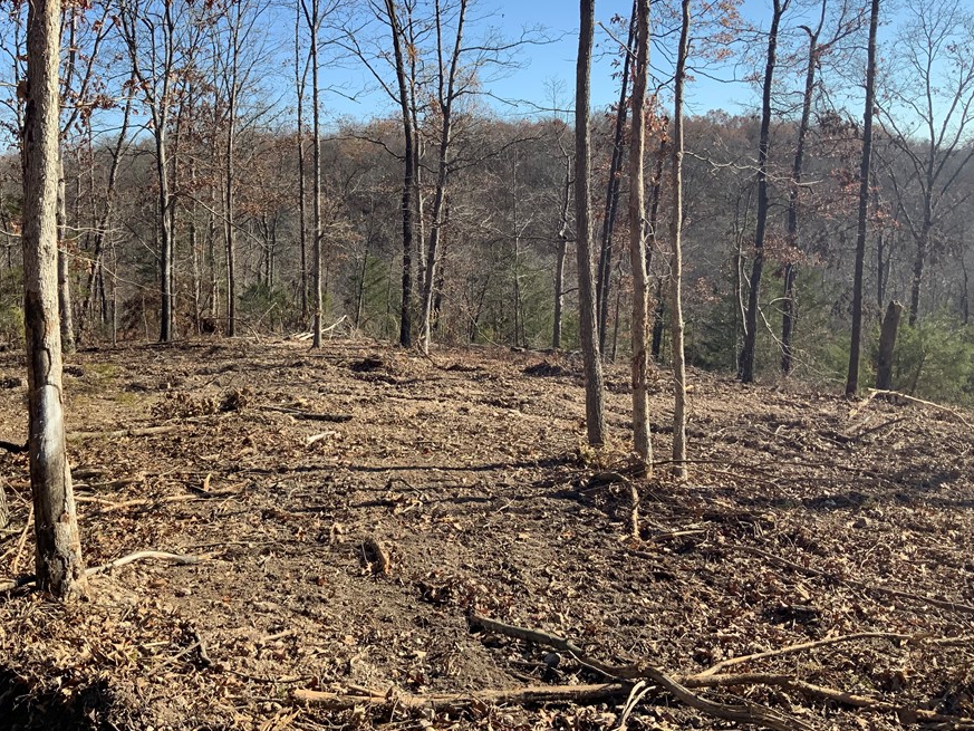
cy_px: 329
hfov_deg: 53.7
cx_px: 416
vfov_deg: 41.8
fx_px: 957
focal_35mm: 34
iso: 16
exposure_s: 1/997
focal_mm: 3
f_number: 1.8
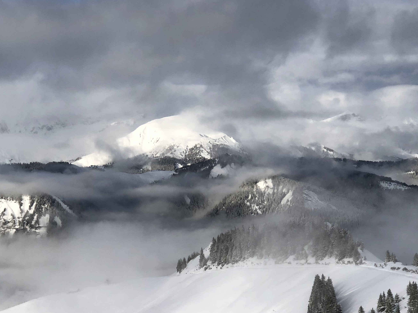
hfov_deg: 24.4
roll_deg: +3.0
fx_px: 966
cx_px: 161
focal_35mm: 80
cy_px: 216
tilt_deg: -4.9
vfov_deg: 18.4
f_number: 2.4
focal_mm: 6
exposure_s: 1/2558
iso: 16
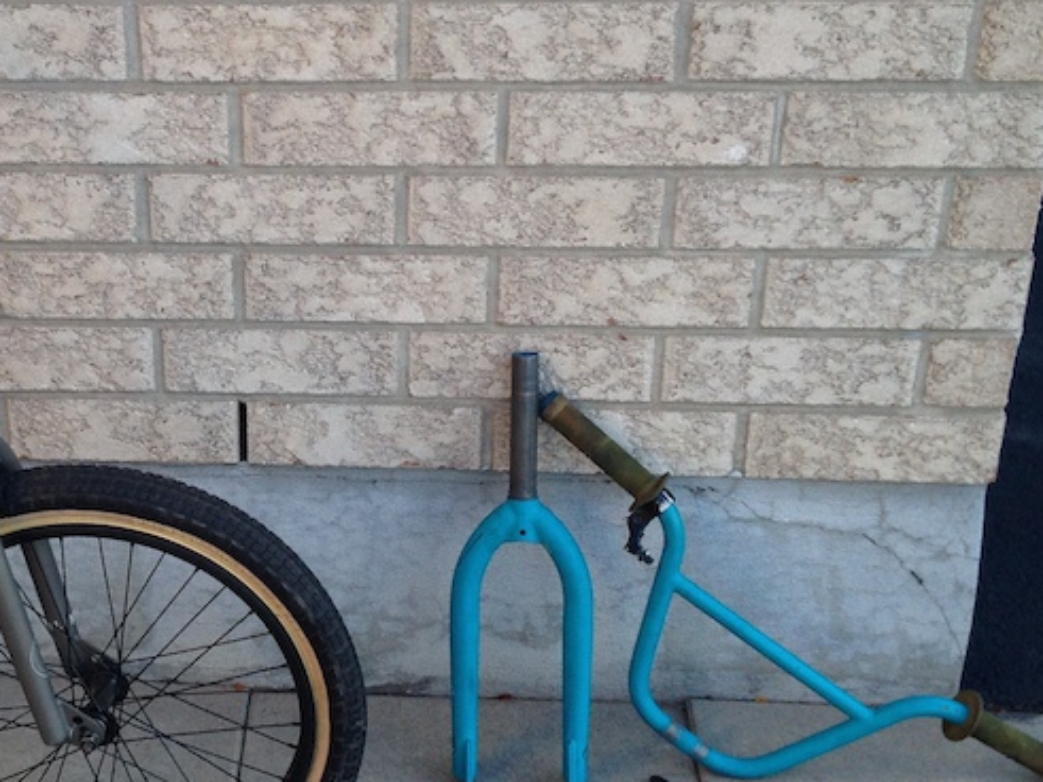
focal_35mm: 73
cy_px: 374
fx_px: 2199
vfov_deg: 20.2
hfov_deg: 26.2
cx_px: 221
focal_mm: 4.28
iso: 50
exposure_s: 1/120
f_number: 2.4
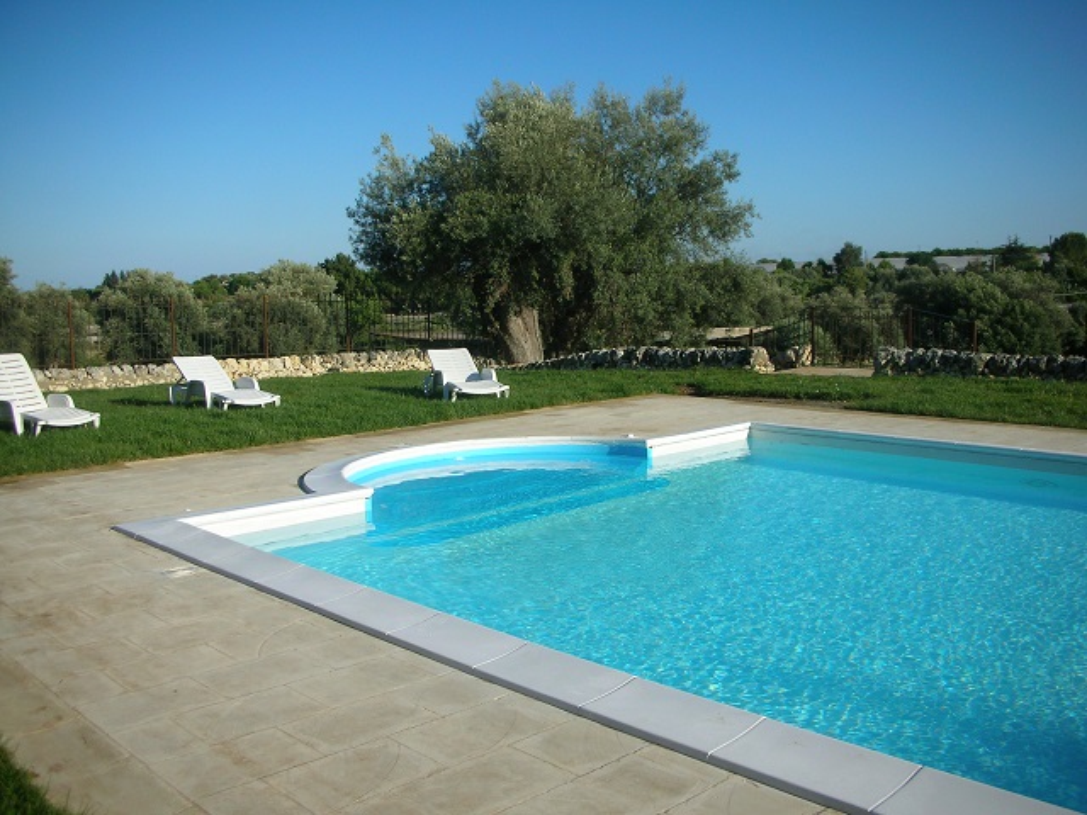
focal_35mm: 35
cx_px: 544
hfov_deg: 52.6
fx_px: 1099
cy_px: 408
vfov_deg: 40.7
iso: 50
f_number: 8.5
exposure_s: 1/169
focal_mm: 5.8
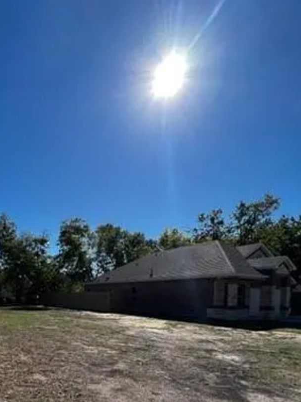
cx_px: 71
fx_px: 255
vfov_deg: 70.5
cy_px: 308
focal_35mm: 22
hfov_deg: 57.6
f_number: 1.8
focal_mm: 1.57
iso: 32
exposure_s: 1/1876
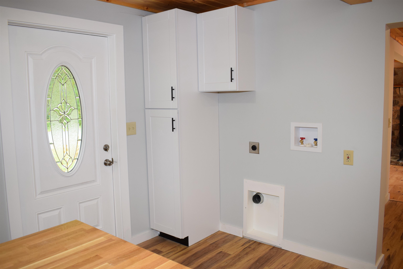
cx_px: 202
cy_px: 134
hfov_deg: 61.9
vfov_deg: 43.6
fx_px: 336
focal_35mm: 30
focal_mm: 20
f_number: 5.6
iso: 800
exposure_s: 1/125
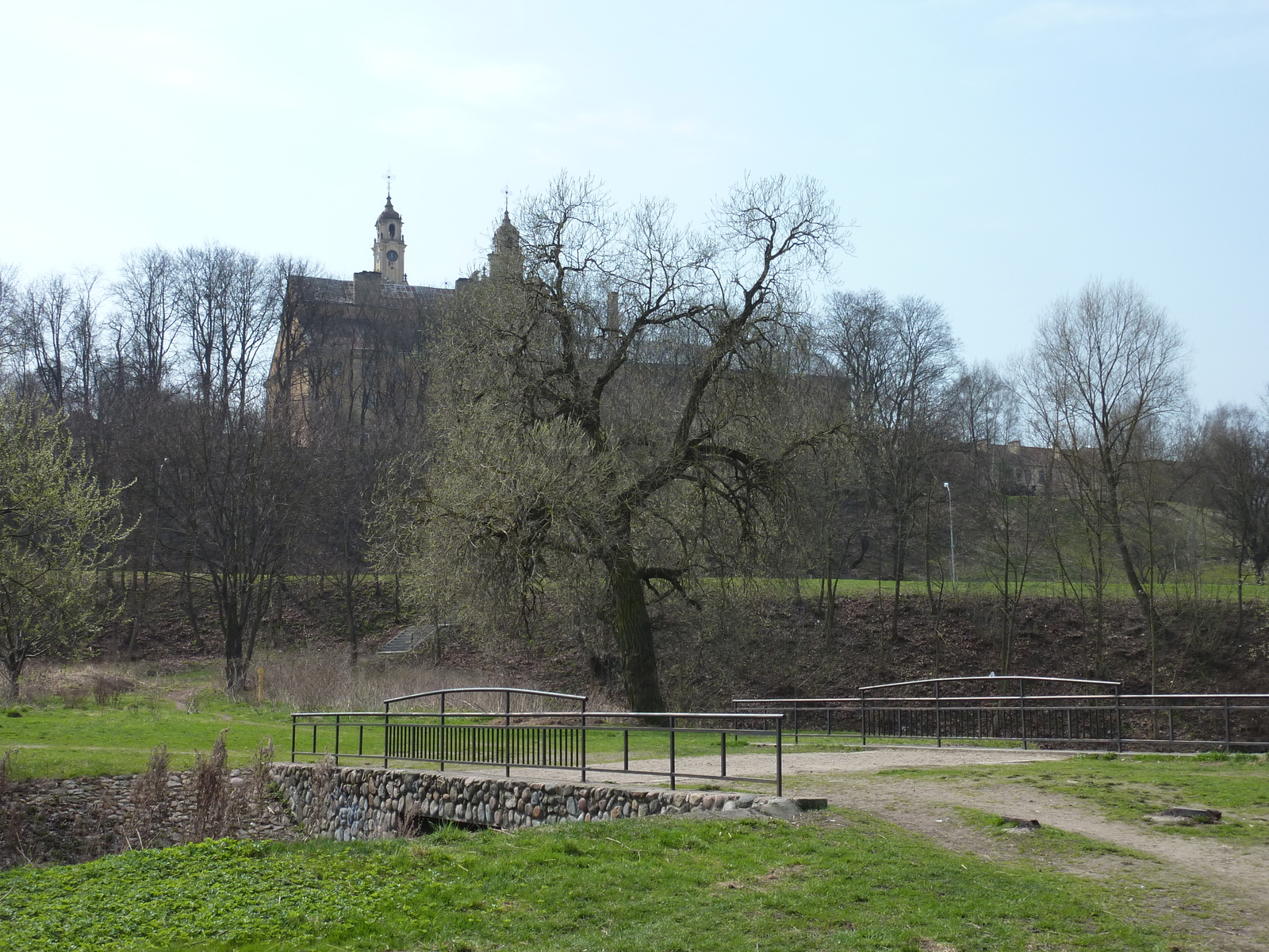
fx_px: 1650
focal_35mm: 45
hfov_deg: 42.1
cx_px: 634
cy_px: 476
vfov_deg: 32.2
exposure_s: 1/500
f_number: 5
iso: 125
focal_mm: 7.3
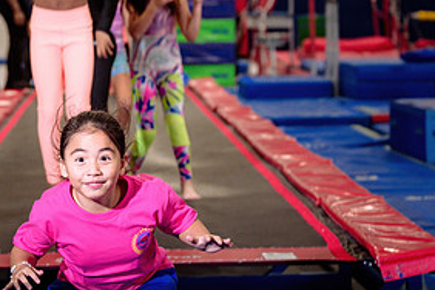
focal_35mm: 144
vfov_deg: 9.5
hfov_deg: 14.2
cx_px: 110
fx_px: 1740
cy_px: 123
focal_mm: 70
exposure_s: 1/400
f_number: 3.5
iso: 1600
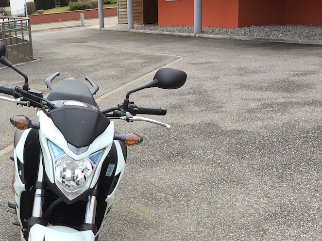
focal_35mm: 56
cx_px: 73
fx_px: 521
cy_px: 182
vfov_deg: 25.8
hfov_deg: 33.5
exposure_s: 1/557
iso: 32
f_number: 2.2
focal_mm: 4.15
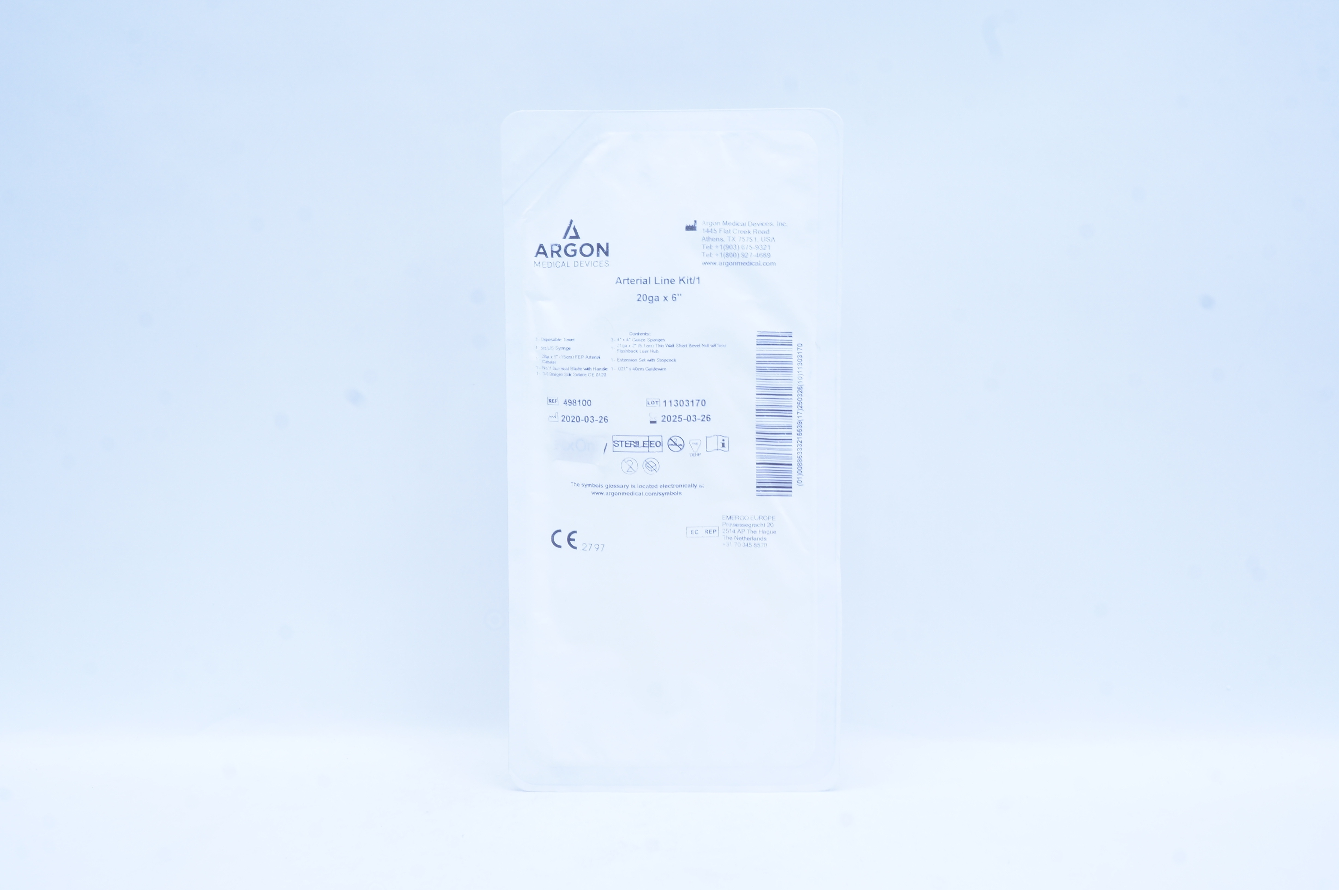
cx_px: 670
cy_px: 445
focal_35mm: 39
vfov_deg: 34.1
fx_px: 1449
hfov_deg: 49.6
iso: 400
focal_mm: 26
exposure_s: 1/10
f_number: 14
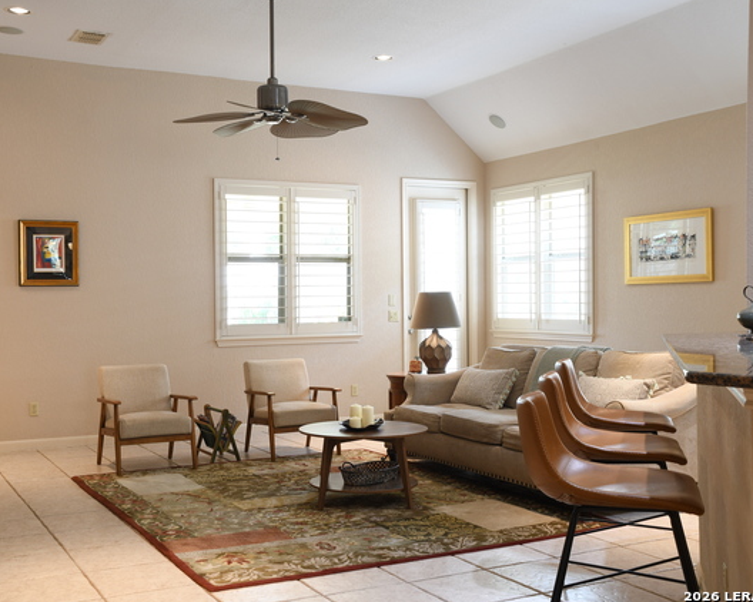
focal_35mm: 41
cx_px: 341
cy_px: 300
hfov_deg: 44.8
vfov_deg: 36.5
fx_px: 913
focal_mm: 24
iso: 100
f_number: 8
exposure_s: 1/2
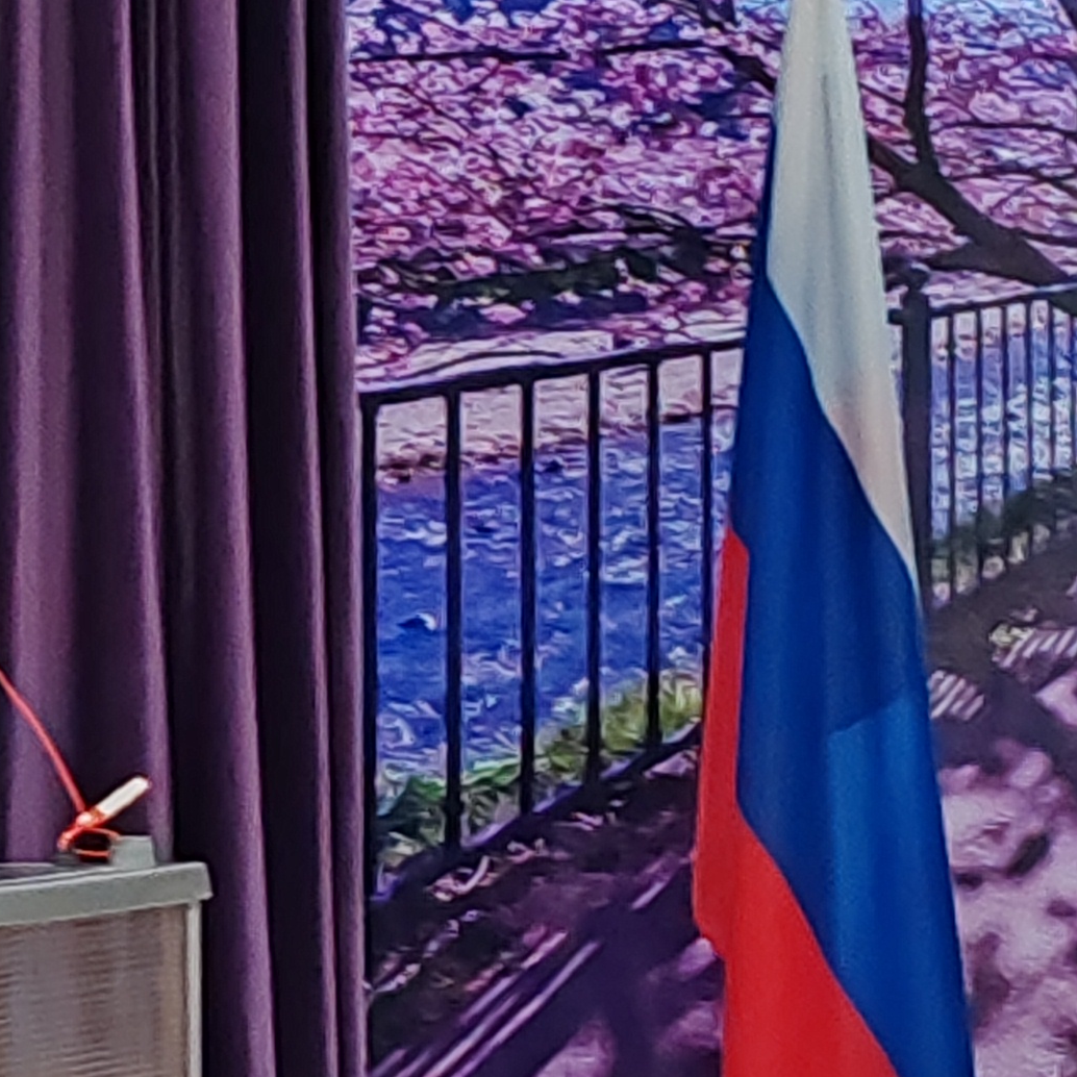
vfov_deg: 6.4
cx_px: -301
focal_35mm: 271
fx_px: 9539
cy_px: 1031
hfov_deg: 6.4
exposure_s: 1/100
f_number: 1.9
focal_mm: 6.12
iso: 400
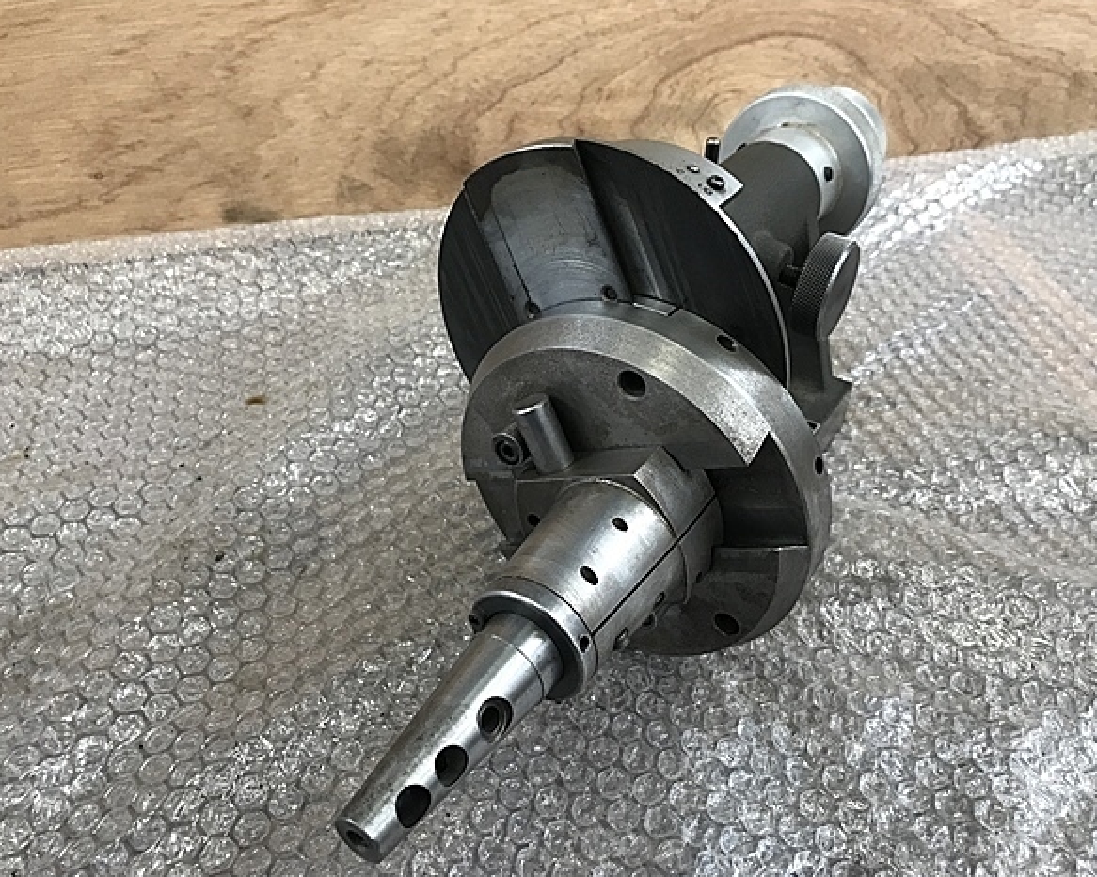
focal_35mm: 30
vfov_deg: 48.5
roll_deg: -2.5
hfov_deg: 58.7
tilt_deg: -40.9
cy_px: 446
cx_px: 587
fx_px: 974
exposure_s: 1/30
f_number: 1.8
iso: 25
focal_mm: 3.99
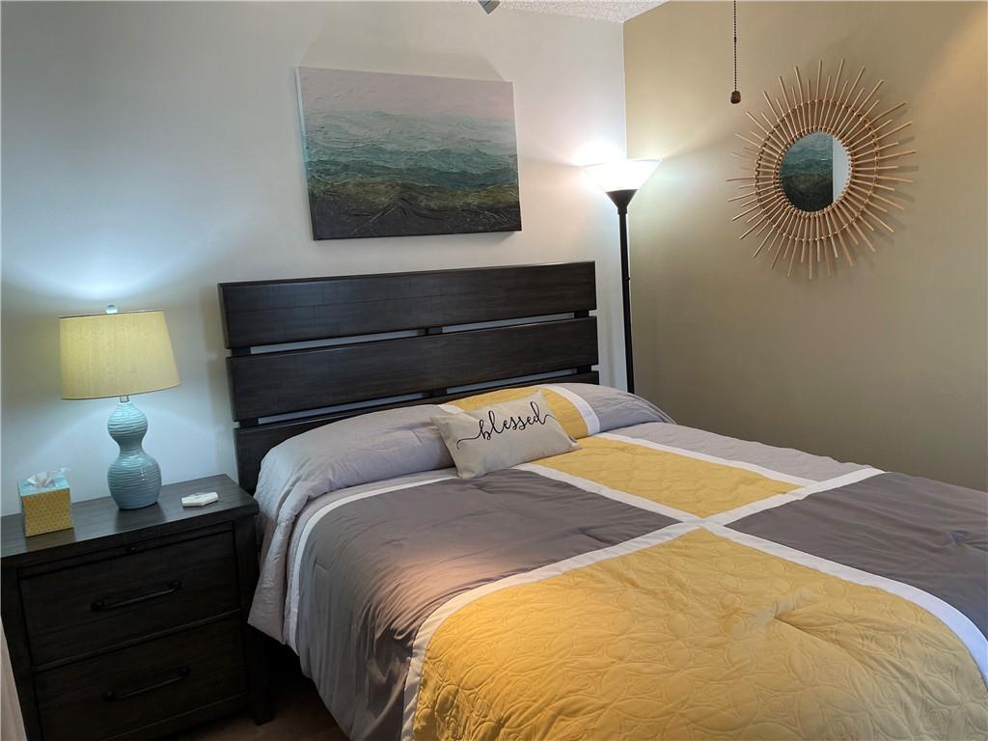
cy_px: 370
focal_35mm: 26
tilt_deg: -8.4
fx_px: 742
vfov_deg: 53.1
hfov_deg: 67.3
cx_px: 494
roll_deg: +3.8
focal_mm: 4.2
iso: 100
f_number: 1.6
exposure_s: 1/120
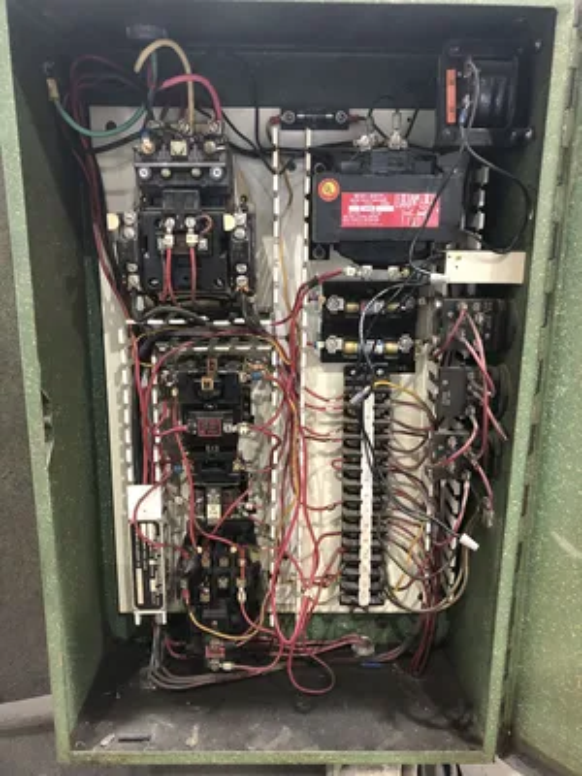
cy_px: 388
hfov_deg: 49.7
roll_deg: -0.8
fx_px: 628
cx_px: 291
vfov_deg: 63.4
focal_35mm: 28
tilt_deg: -13.9
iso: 100
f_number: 1.8
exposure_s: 1/15
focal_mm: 4
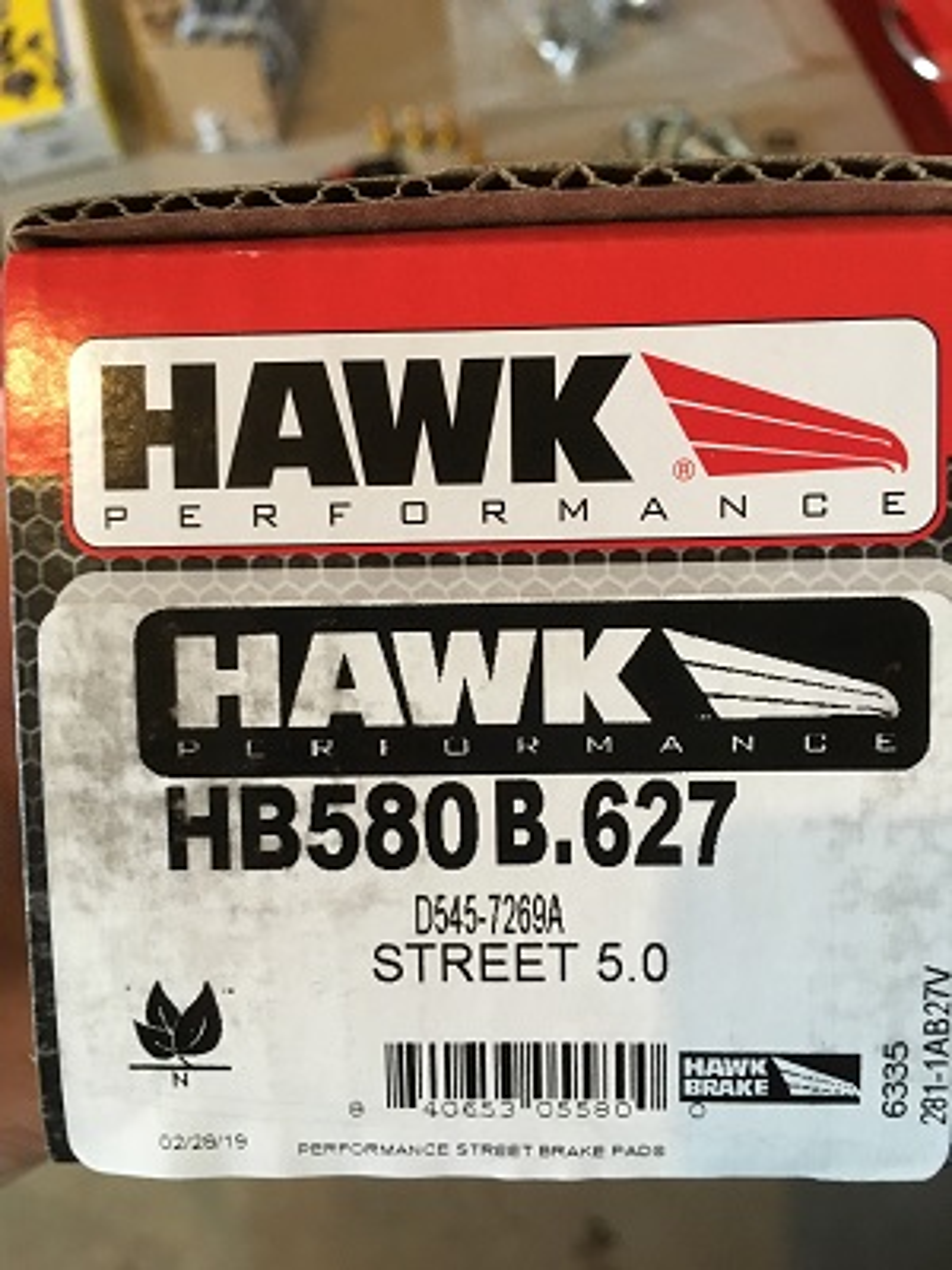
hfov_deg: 48.2
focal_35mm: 29
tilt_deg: -60.9
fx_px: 1063
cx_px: 476
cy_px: 635
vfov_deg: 61.7
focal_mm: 4.15
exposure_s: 1/20
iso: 200
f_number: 2.2
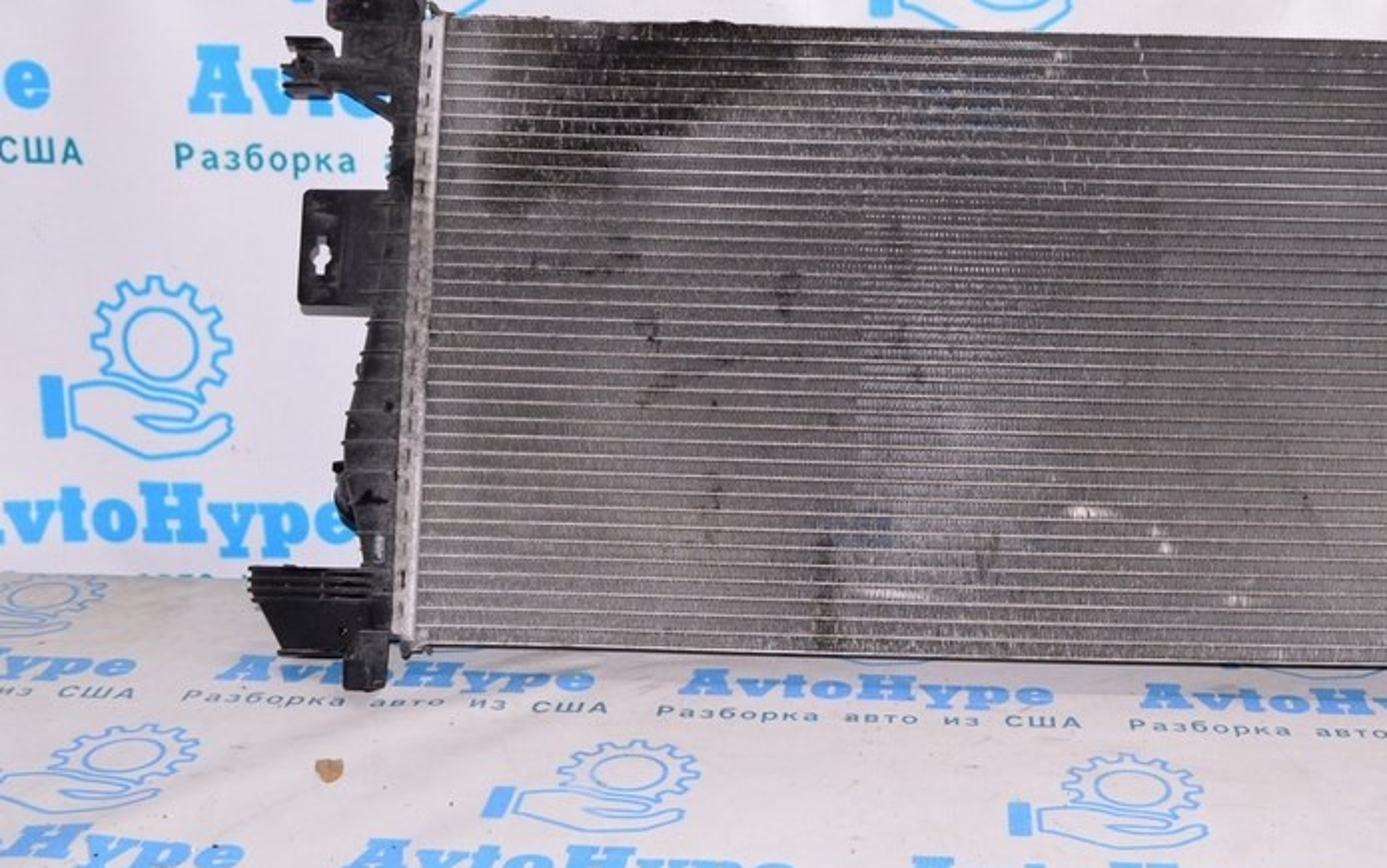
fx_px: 2042
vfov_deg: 23.9
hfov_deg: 37.0
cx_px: 958
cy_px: 320
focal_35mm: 54
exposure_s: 1/200
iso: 1600
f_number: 8
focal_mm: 24
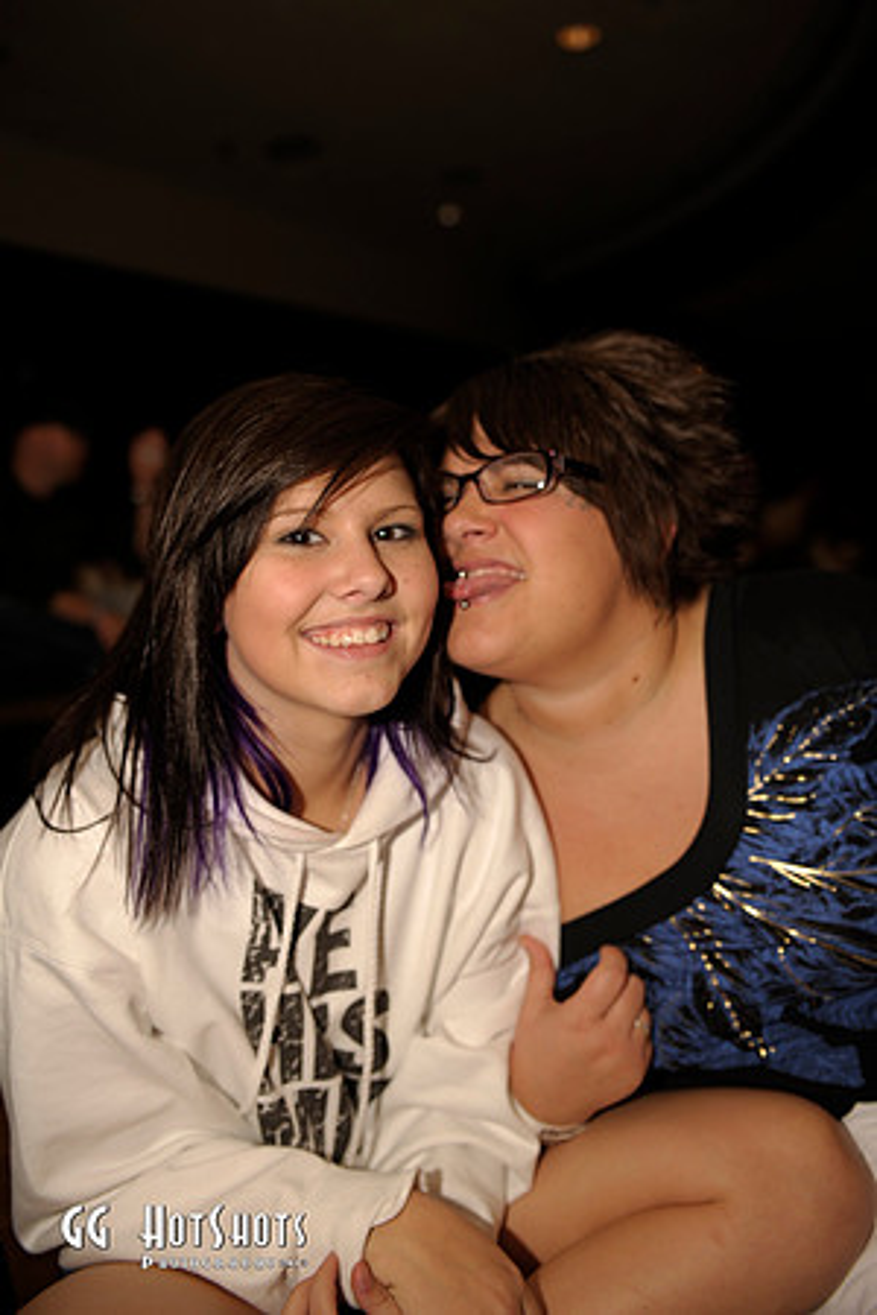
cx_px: 438
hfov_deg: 41.1
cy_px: 658
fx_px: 1169
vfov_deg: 58.7
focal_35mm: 32
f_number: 2.8
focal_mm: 32
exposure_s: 1/250
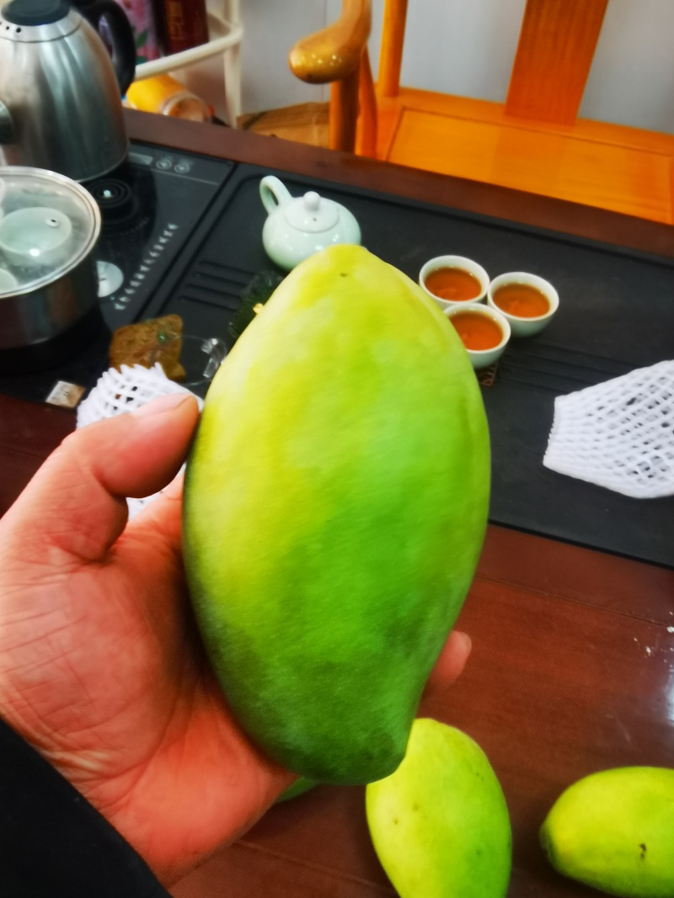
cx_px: 337
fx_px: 675
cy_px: 449
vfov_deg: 67.3
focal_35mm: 26
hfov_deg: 53.1
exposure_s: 1/30
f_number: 2.2
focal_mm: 2.26
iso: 200
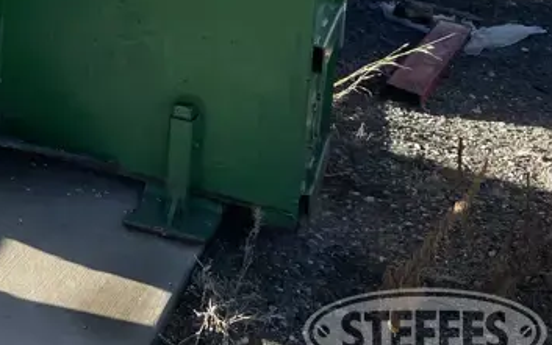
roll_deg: -1.7
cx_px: -170
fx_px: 1084
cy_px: -167
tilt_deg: -7.9
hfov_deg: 24.8
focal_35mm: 72
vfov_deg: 16.6
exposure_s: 1/2049
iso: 32
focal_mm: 5.1
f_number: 1.6
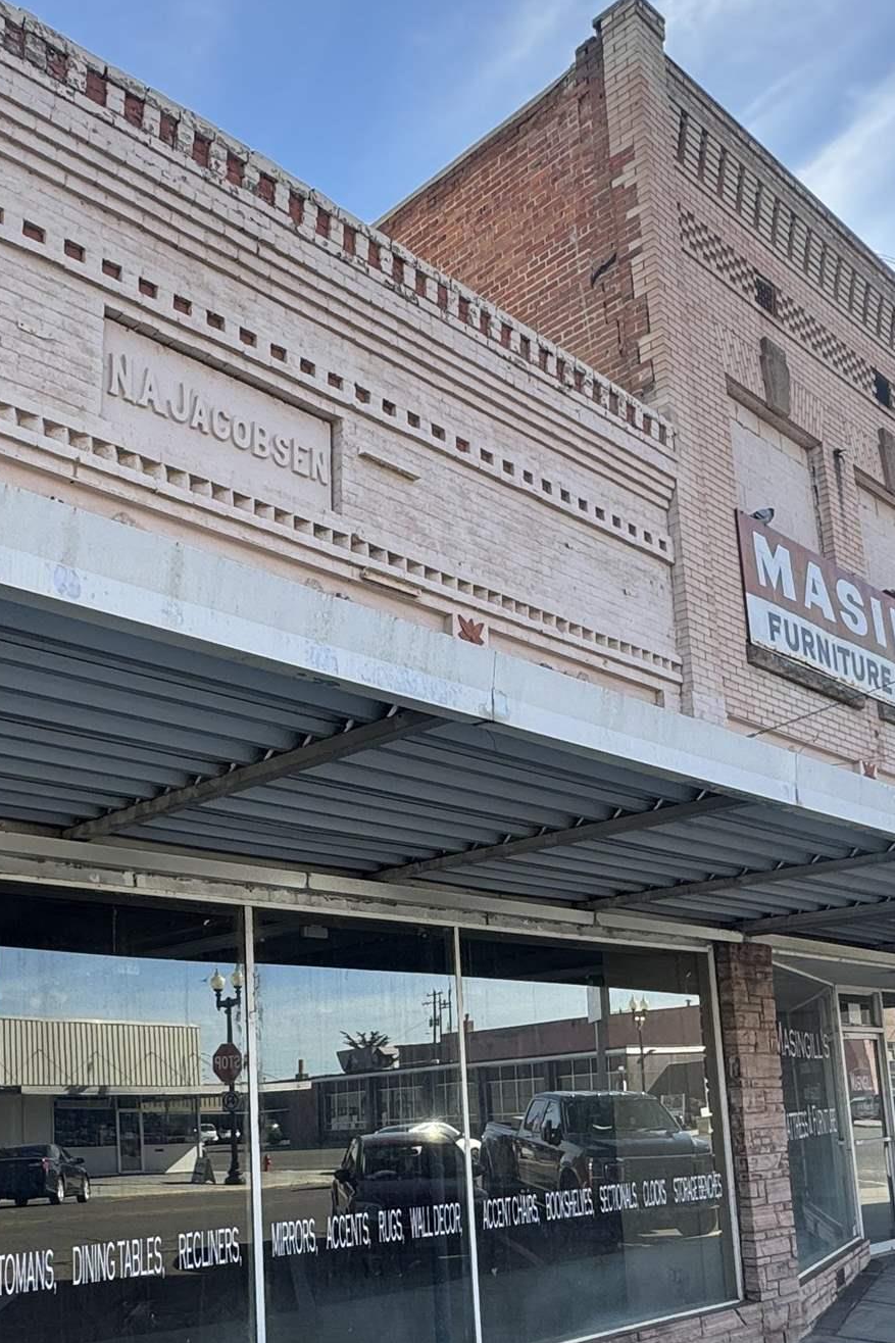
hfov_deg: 38.4
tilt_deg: +8.7
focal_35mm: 34
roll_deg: +2.0
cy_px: 911
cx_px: 299
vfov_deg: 54.5
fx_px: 1268
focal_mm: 2.22
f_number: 2.2
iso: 40
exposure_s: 1/370
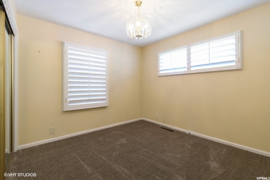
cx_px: 135
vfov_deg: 77.4
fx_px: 113
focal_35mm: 15
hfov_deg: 100.4
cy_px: 90
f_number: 8
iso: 200
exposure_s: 1/2
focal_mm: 10
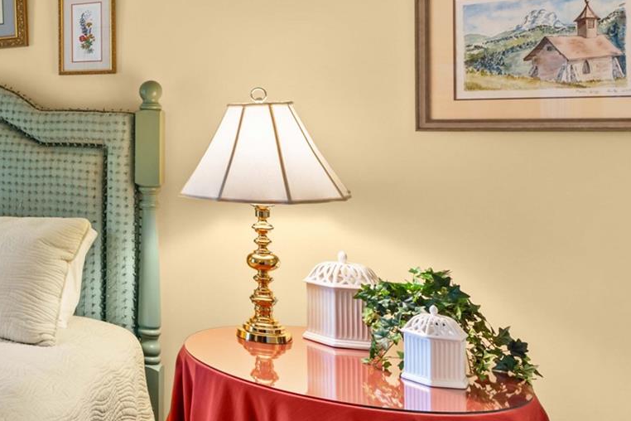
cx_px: -176
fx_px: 754
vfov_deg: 30.7
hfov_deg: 33.8
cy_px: 112
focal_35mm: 43
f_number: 8
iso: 100
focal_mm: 16
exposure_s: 1/2
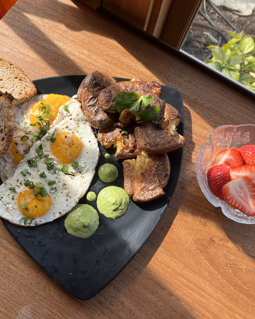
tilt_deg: -74.7
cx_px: 106
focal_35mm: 34
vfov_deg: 52.8
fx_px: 321
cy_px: 160
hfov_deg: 43.2
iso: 50
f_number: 1.6
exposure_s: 1/569
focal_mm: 5.1
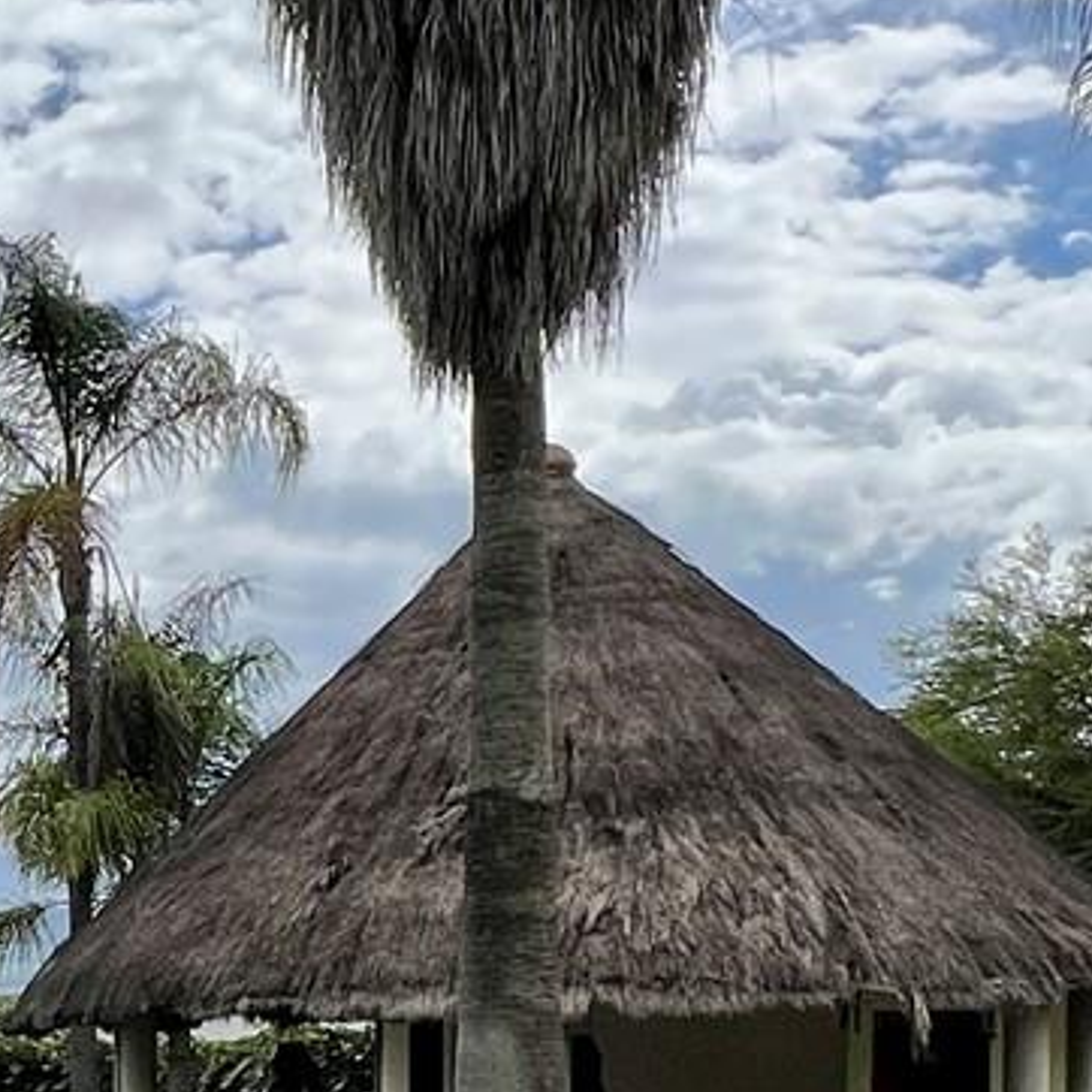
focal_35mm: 65
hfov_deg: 22.6
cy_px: 1101
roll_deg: +0.0
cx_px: -449
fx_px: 2320
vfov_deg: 25.2
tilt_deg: -1.2
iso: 32
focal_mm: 1.57
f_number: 1.8
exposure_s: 1/2273
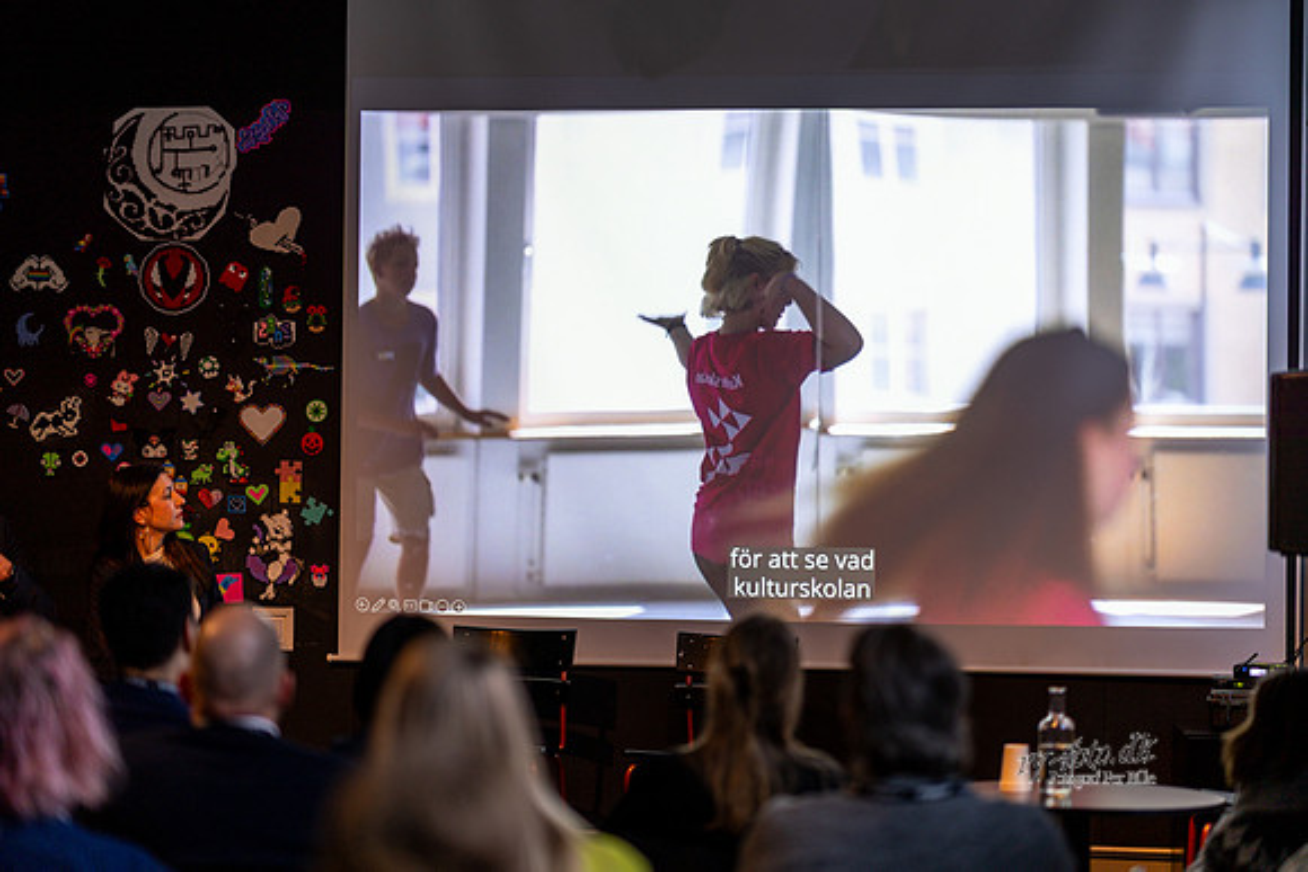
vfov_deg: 16.1
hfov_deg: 23.9
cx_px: 654
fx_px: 3089
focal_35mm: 85
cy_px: 436
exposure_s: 1/160
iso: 125
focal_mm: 85
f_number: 1.4
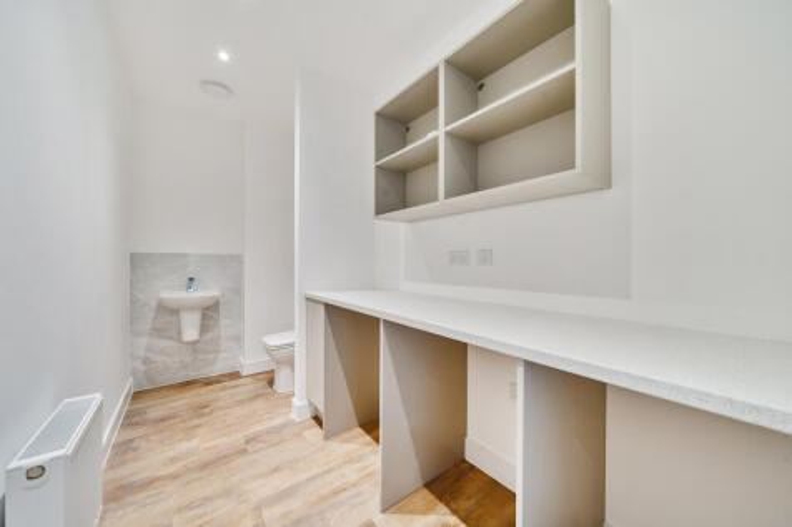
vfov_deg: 90.0
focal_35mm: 12
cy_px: 264
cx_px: 396
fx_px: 264
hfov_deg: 112.6
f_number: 8
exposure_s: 1/2.5
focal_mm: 12
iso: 100
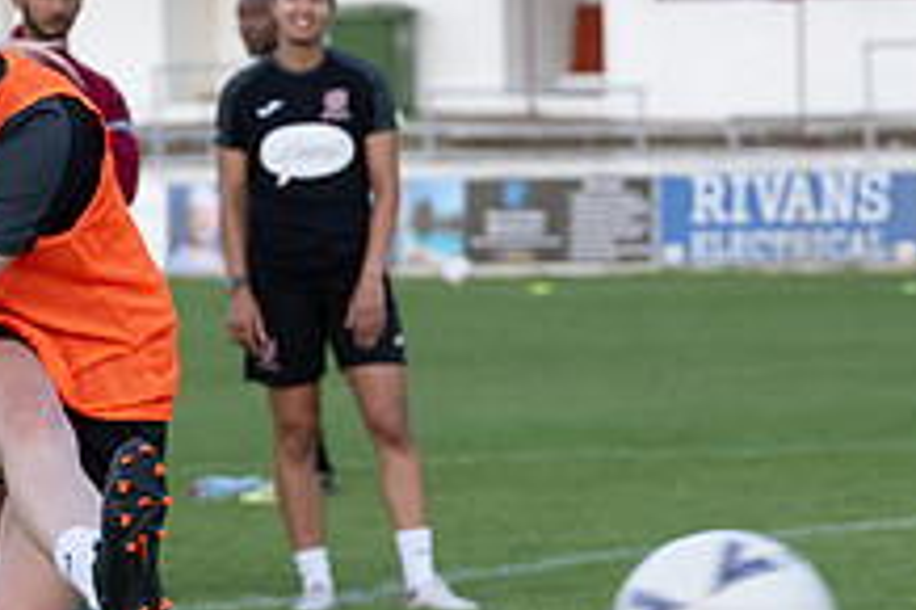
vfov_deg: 4.9
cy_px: 635
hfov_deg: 7.4
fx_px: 7119
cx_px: 181
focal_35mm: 280
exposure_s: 1/640
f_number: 3.2
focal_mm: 70
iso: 1000
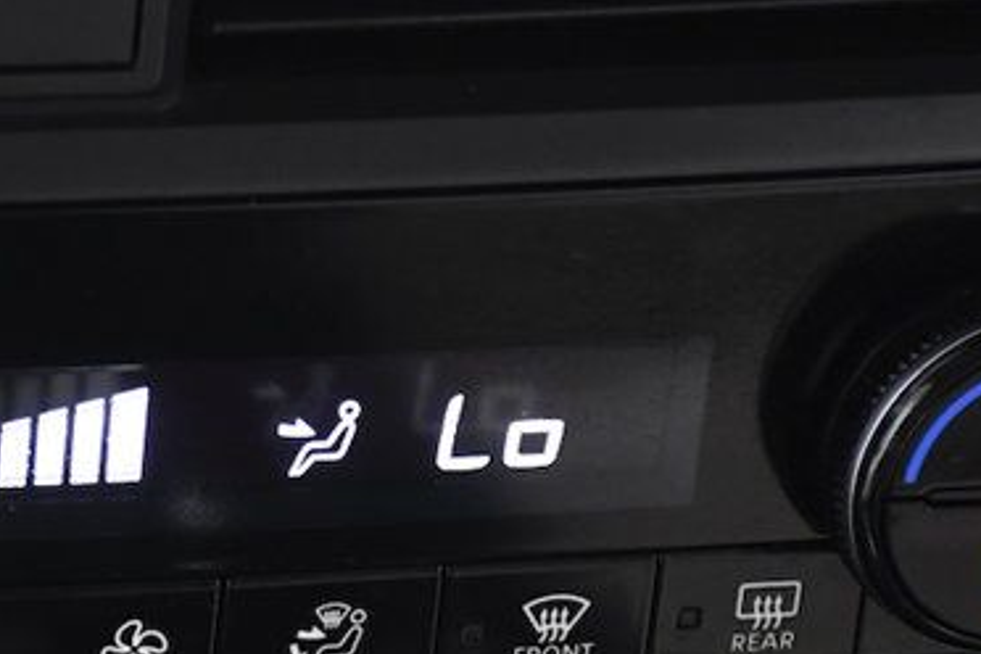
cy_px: 516
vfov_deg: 5.5
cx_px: 37
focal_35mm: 248
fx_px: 6757
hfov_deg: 8.3
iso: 2500
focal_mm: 60
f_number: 5
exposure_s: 1/40
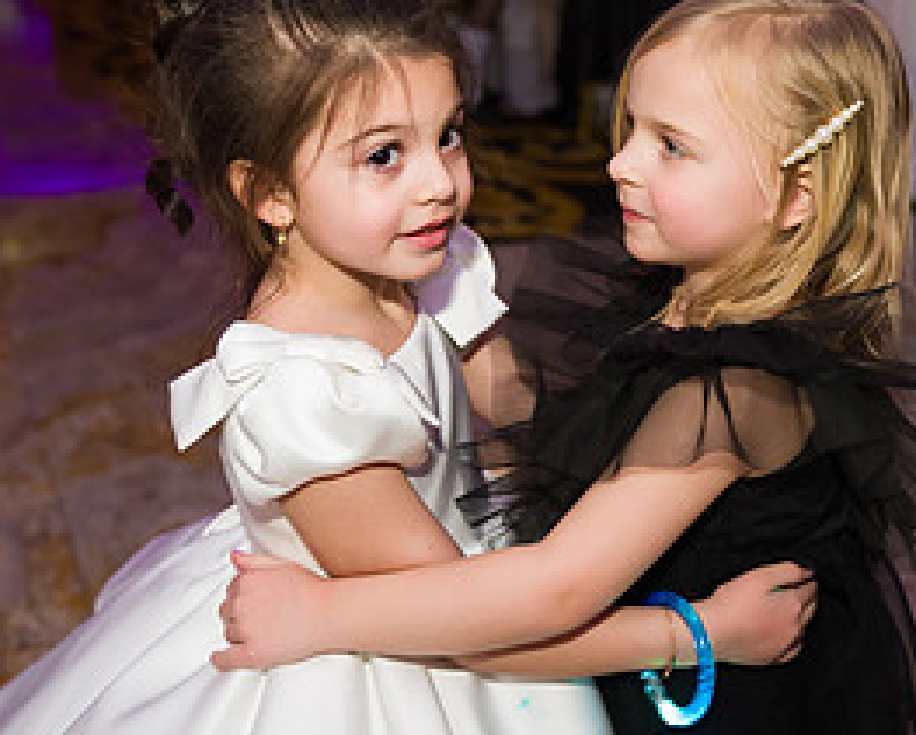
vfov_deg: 25.3
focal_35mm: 60
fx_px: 1628
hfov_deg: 31.0
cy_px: 225
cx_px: 655
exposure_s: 1/125
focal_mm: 29
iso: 1000
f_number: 3.2
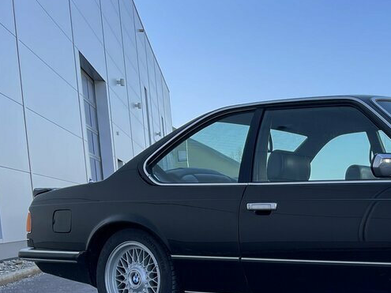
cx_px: 419
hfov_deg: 28.2
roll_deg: +2.6
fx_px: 711
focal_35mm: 63
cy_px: 284
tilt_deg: -6.5
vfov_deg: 22.5
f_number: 1.6
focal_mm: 4.2
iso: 32
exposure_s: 1/1092
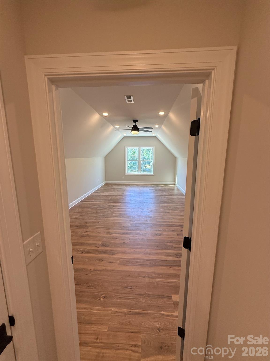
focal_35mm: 14
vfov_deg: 102.1
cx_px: 135
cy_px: 180
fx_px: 146
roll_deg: -1.0
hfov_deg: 85.7
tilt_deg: -8.7
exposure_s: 1/120
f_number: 2.2
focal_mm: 2.22
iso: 100
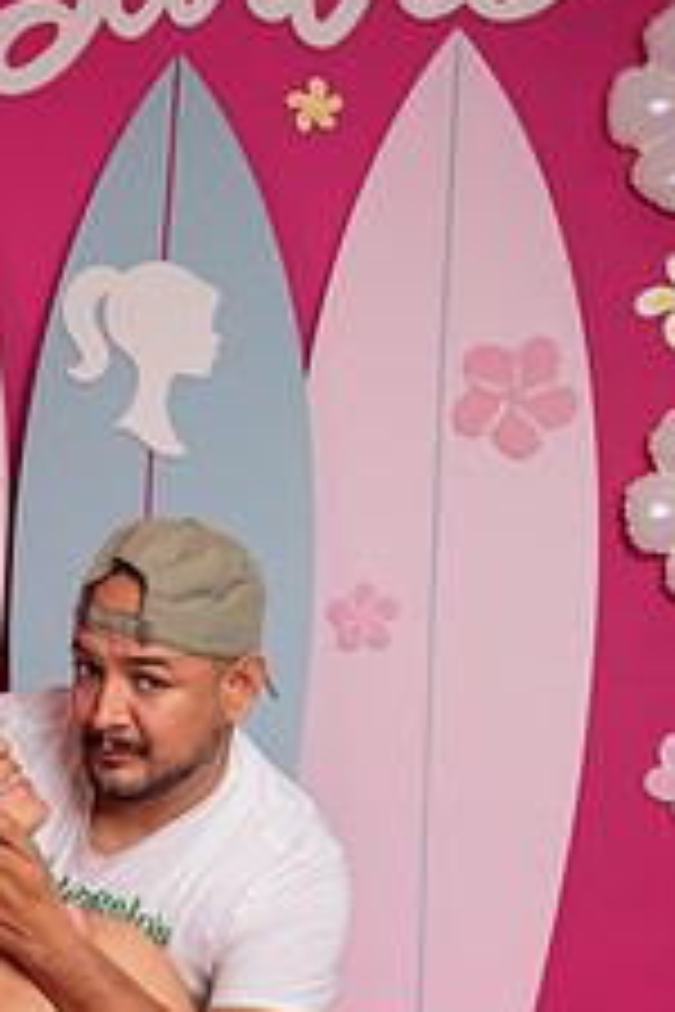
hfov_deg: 17.3
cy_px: 769
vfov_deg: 25.7
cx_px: 94
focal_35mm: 78
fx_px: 2194
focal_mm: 39
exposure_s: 1/50
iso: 50
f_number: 3.2
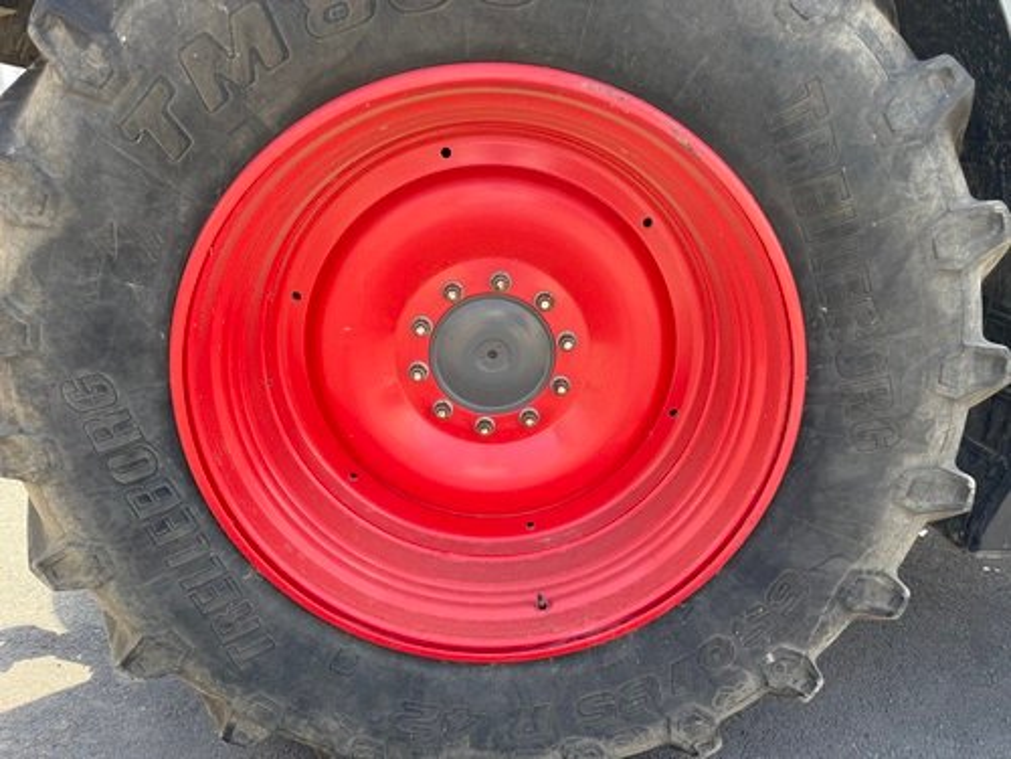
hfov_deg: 71.6
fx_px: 701
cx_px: 506
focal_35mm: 24
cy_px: 380
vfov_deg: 56.8
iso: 80
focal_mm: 6.76
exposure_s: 1/348
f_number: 1.78
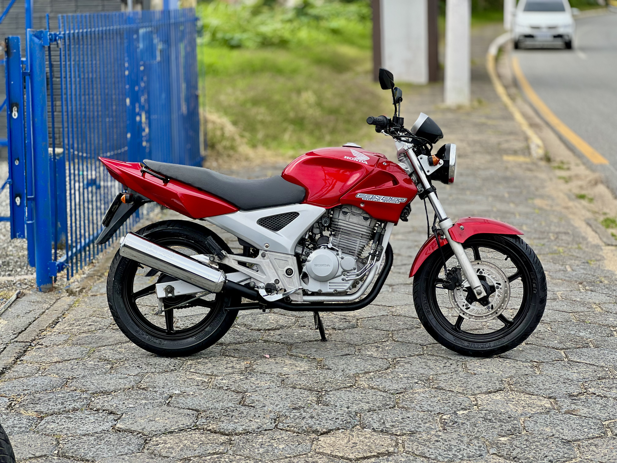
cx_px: 308
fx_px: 1372
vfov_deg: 19.1
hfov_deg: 25.3
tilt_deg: -8.7
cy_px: 232
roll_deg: +1.7
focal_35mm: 77
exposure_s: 1/121
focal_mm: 9
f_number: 2.8
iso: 25
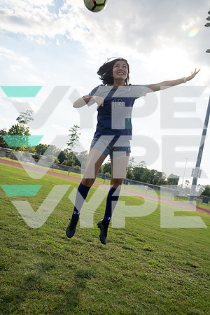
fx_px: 271
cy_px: 158
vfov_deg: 60.3
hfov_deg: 42.3
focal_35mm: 31
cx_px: 105
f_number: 7.1
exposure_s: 1/500
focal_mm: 31
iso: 200
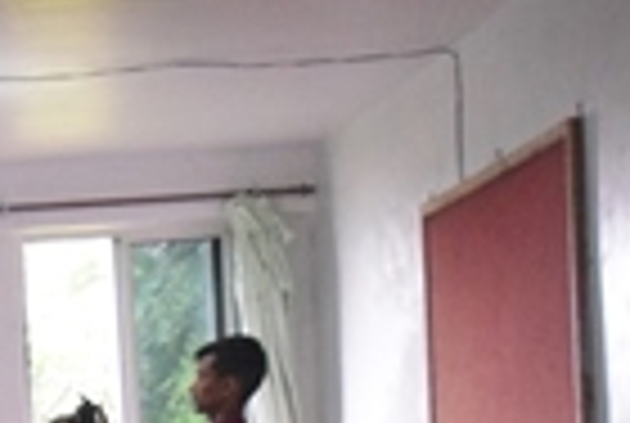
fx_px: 2157
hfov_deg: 15.4
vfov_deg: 10.6
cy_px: 736
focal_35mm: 123
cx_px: -297
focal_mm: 18
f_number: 3.5
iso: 6400
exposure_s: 1/60
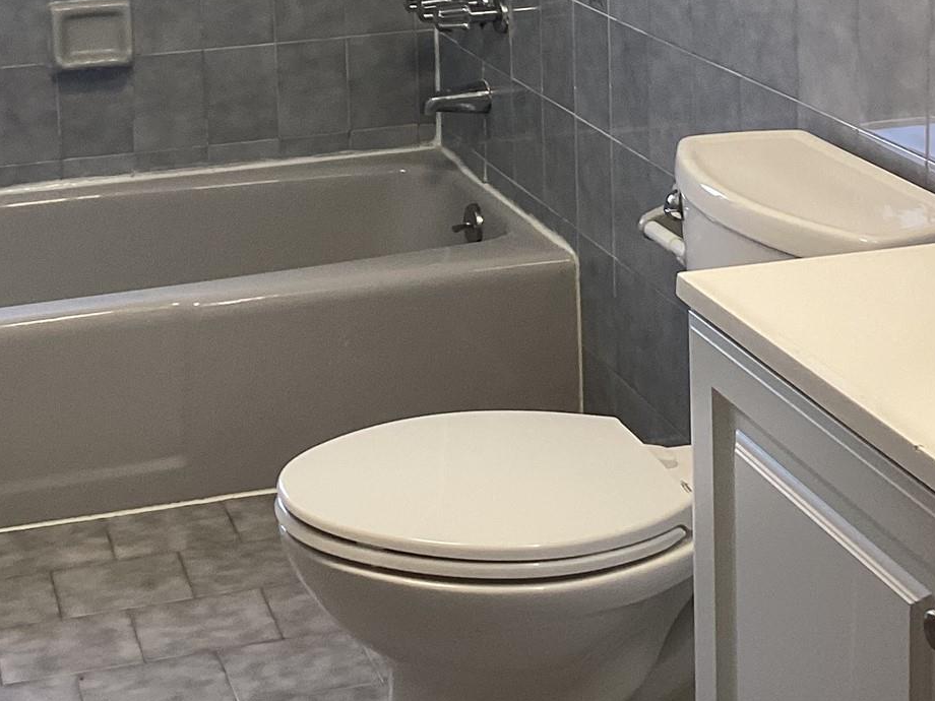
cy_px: -76
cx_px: 257
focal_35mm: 69
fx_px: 1864
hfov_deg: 27.8
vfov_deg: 20.3
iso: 64
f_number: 2.4
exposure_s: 1/60
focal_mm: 3.3
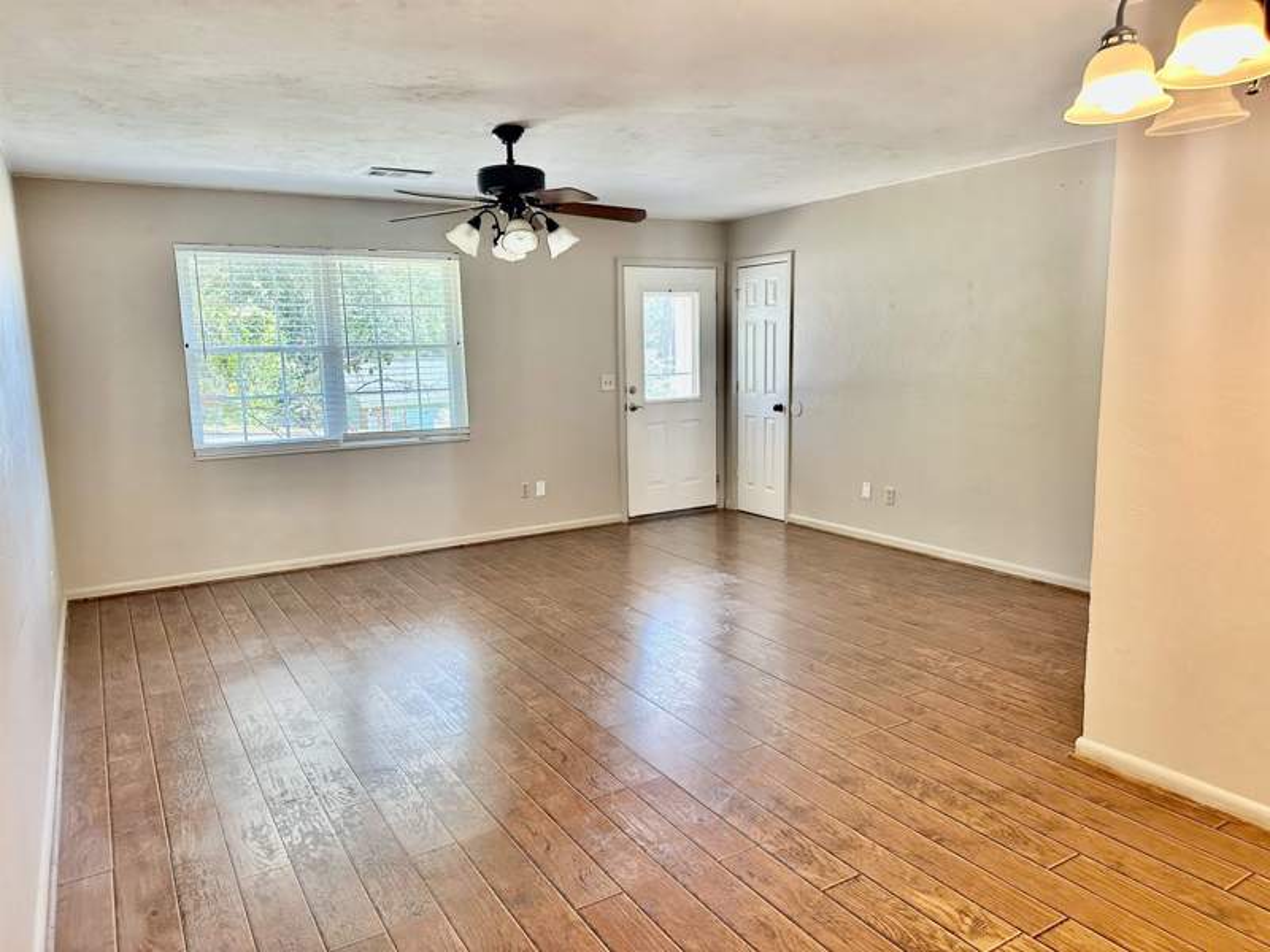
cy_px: 476
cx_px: 635
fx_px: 881
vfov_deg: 56.8
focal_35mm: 24
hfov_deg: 71.6
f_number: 1.78
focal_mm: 6.86
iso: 200
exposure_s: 1/120
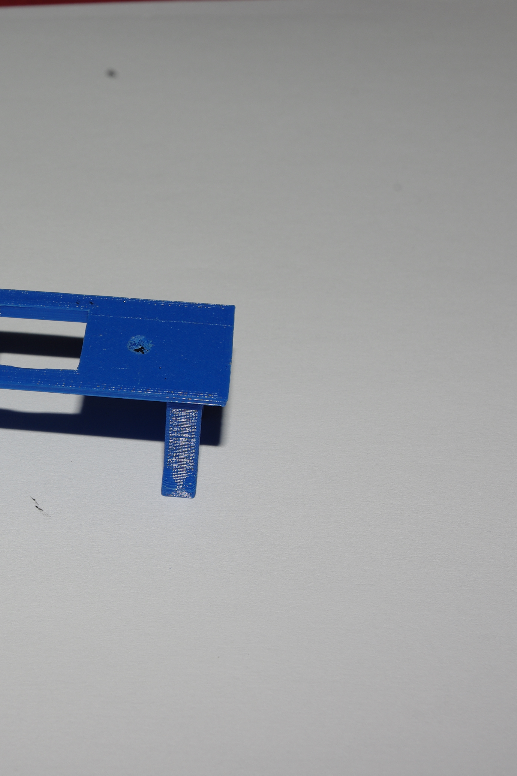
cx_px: 21
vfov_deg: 29.2
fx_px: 1486
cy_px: 388
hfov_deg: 19.3
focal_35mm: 69
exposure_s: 1/45
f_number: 11
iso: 100
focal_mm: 30.63
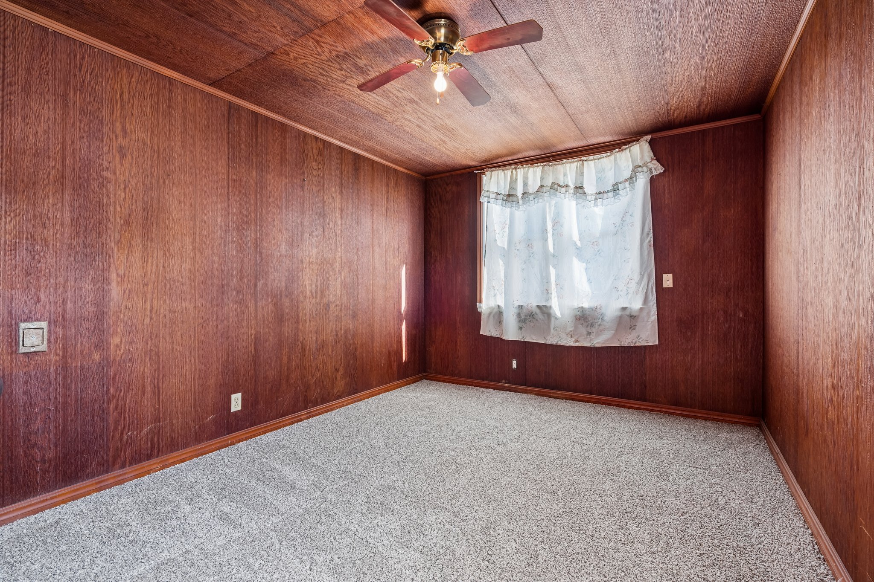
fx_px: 388
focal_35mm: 16
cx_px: 437
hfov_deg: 96.7
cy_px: 291
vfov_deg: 73.7
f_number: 7.1
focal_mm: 16
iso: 200
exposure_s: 1/8
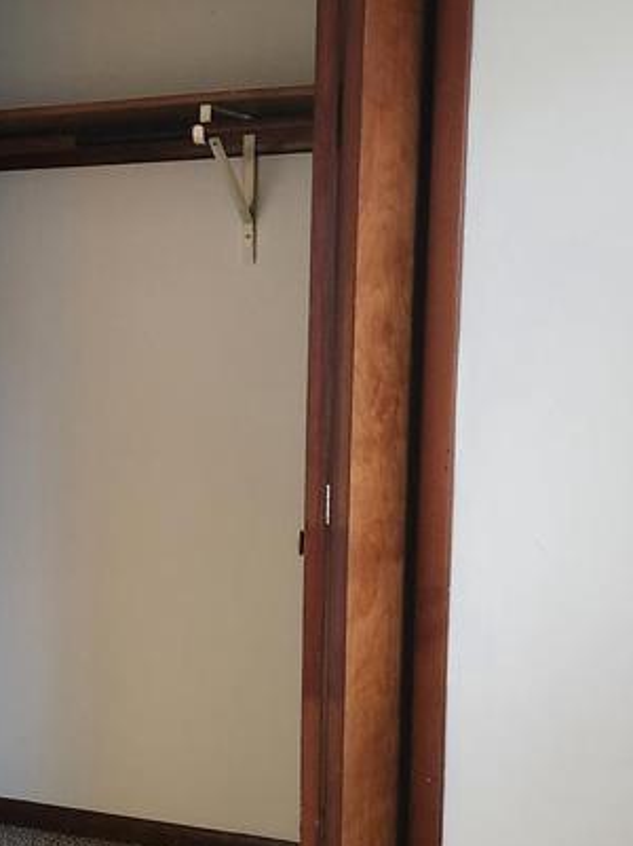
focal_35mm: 62
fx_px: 1514
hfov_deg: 22.9
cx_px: 36
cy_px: 576
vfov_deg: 30.9
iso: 640
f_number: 1.8
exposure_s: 1/30
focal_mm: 5.4
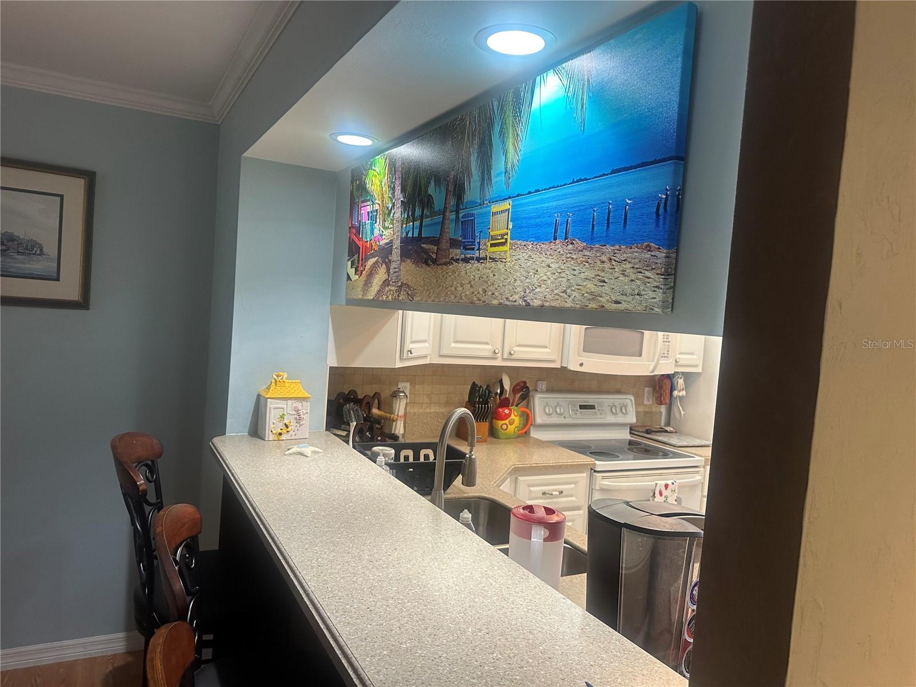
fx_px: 635
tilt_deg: -2.7
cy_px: 344
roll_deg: -4.5
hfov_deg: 71.6
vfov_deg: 56.8
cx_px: 458
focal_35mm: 24
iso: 200
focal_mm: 6.86
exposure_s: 1/120
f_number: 1.78
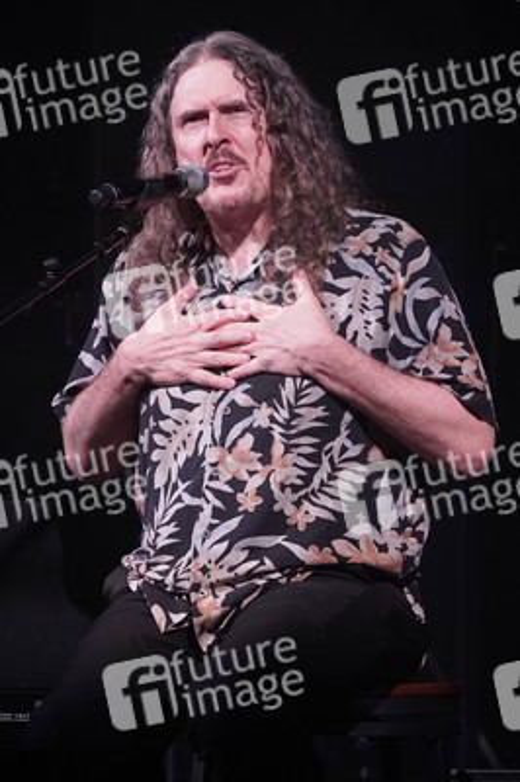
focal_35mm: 362
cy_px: 391
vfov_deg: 5.7
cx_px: 260
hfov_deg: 3.8
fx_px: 7856
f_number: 6.3
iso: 3200
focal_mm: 362
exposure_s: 1/500
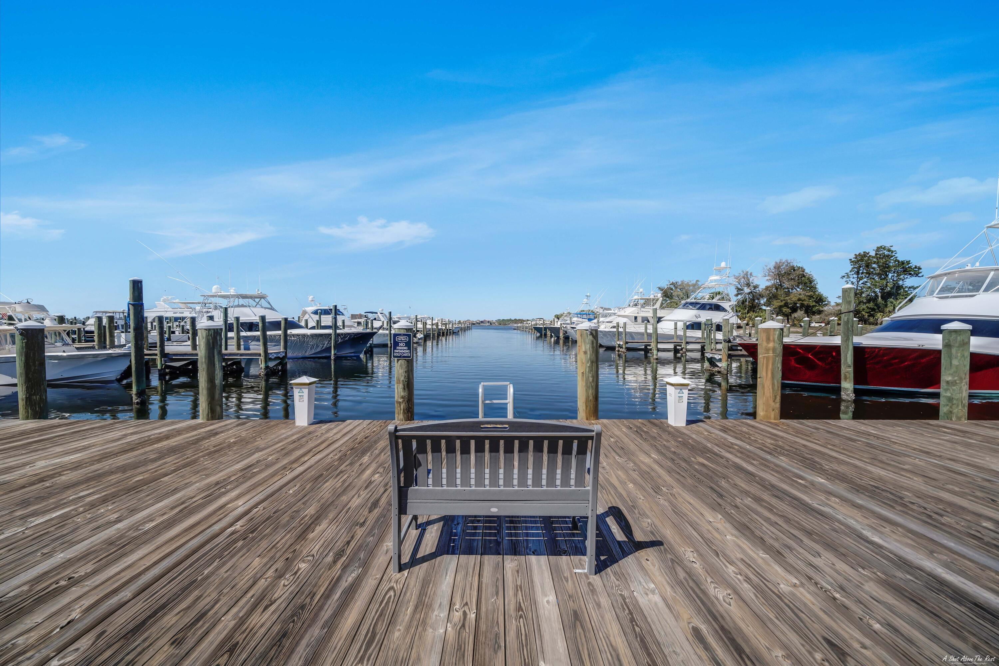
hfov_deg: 112.6
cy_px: 333
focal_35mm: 12
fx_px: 333
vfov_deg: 90.0
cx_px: 500
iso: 100
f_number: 5.6
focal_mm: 12
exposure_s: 1/1000
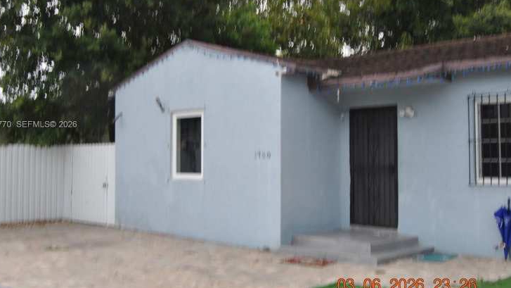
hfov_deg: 45.5
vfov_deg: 26.5
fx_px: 610
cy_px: 125
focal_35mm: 45
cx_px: 249
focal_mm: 26
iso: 320
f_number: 4
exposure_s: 1/30
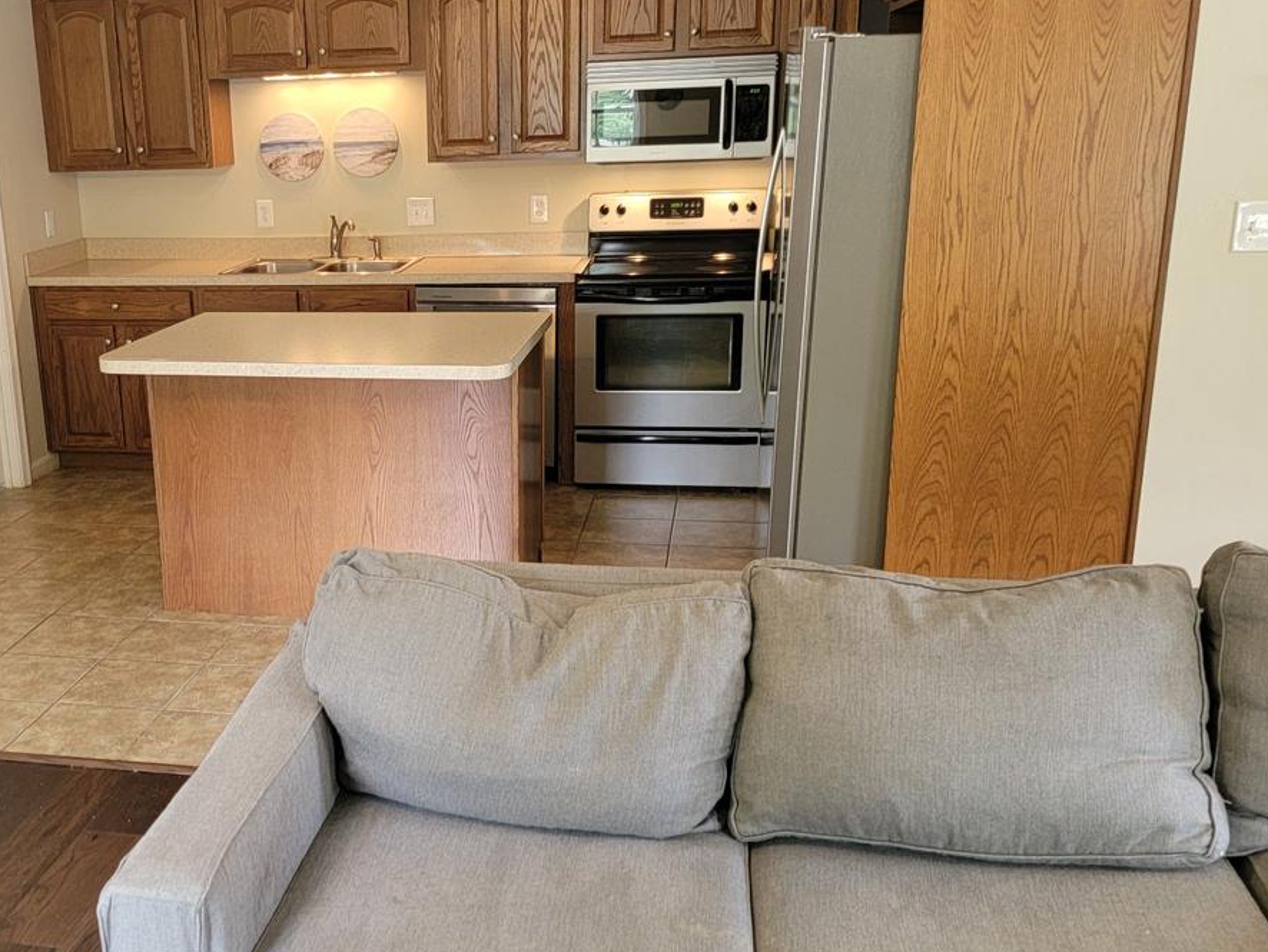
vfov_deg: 36.8
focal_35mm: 39
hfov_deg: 46.8
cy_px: 530
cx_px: 384
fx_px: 1429
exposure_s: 1/40
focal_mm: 6.7
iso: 200
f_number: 1.8
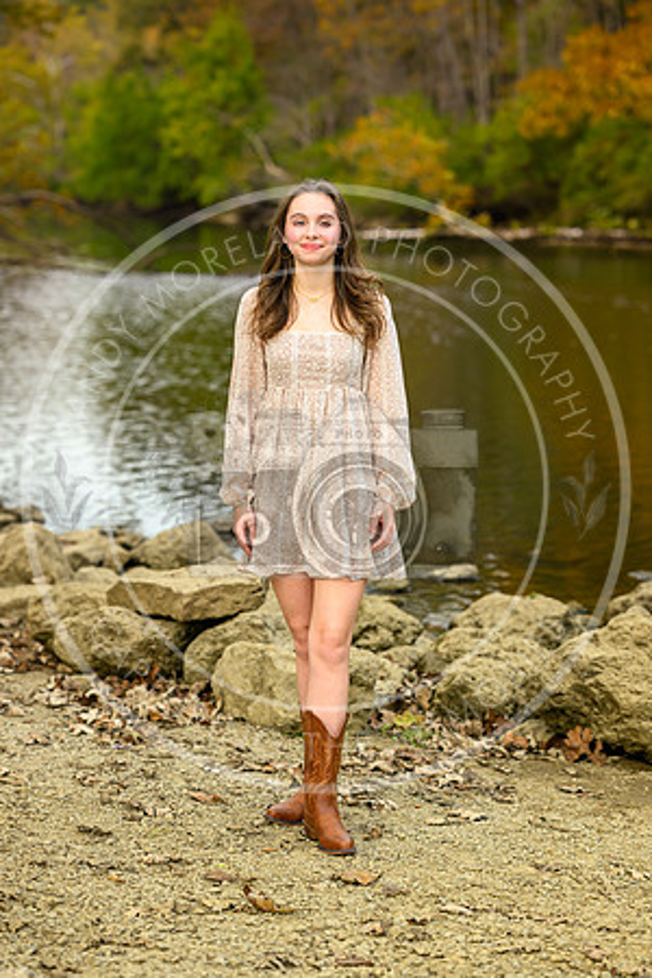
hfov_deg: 16.1
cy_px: 489
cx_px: 326
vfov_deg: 23.9
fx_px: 2309
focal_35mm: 85
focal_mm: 85
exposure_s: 1/640
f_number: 3.2
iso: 160
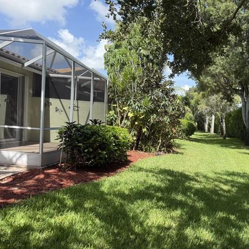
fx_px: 277
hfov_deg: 46.1
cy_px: 145
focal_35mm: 34
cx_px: 197
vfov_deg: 48.2
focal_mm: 6.76
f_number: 1.78
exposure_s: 1/1812
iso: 100
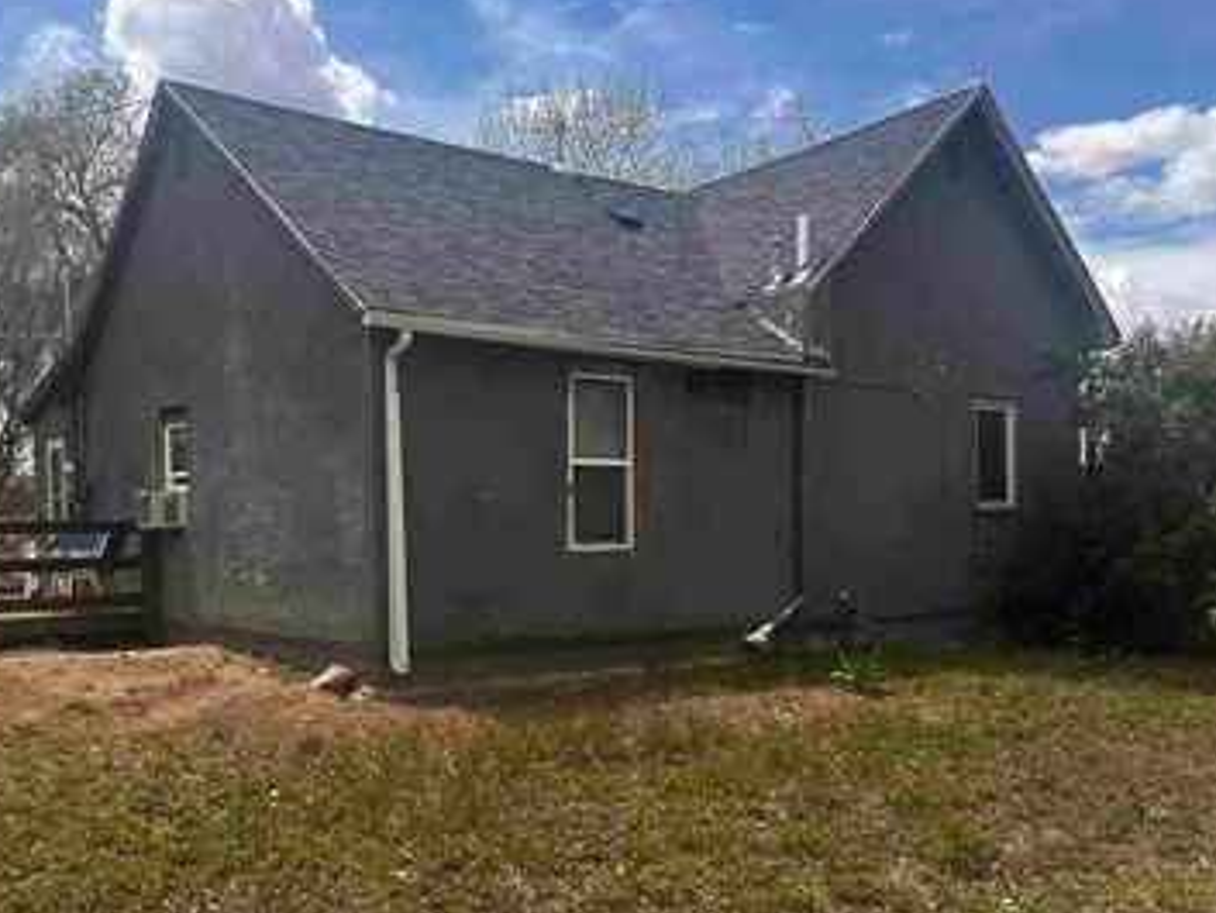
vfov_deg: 41.5
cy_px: 570
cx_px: 479
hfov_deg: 53.5
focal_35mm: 34
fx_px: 1195
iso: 80
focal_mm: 6.86
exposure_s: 1/4184
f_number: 1.78
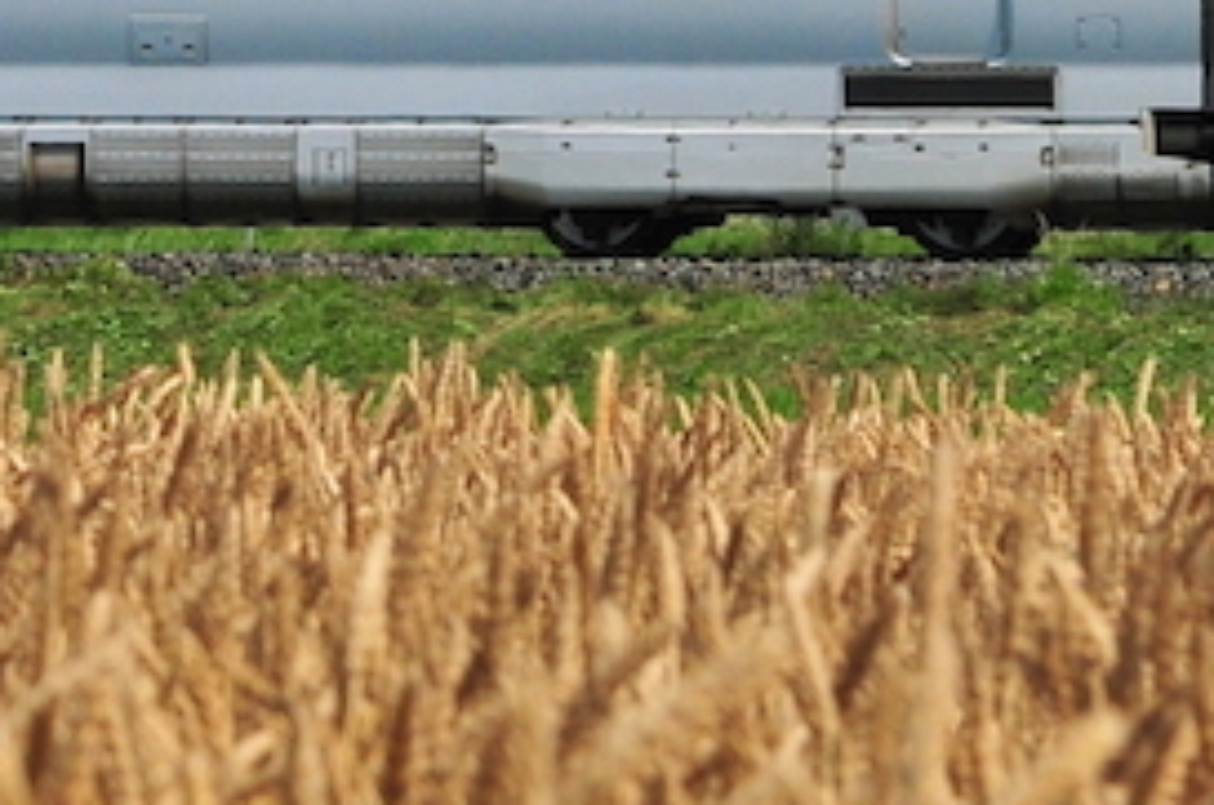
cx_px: -120
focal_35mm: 492
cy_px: -565
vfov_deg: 2.8
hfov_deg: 4.2
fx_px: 16562
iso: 400
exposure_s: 1/1250
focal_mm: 70
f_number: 9
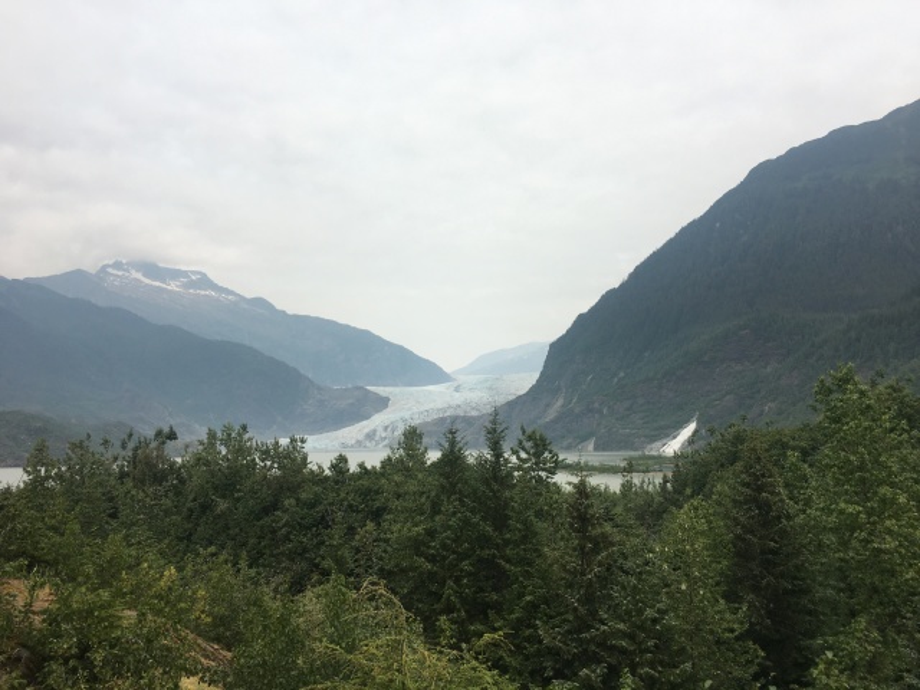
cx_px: 460
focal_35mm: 29
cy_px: 345
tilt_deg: +8.9
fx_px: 771
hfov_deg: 61.7
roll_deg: +0.3
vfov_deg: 48.2
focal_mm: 4.15
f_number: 2.2
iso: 25
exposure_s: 1/1832
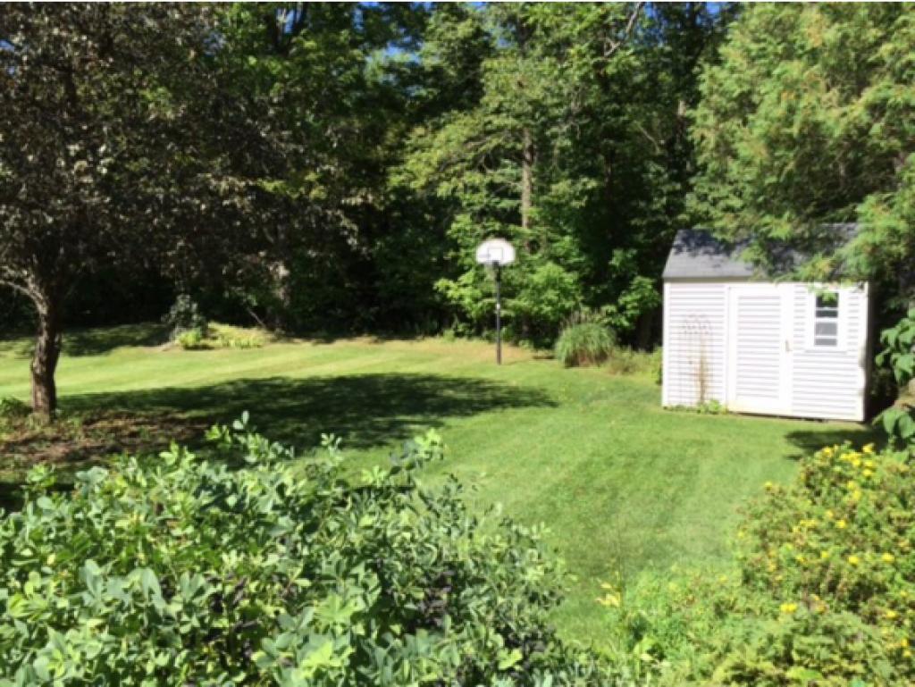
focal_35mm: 29
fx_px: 767
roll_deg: -0.5
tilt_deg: -3.6
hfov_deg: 61.6
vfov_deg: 48.3
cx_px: 458
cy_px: 344
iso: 32
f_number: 2.2
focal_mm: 4.15
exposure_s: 1/842
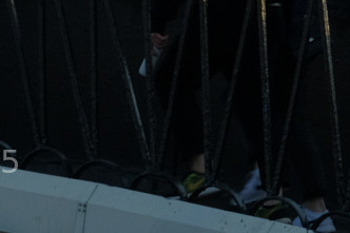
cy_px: -318
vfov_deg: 4.1
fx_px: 3236
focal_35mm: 333
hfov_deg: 6.2
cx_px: 311
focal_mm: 46.3
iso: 400
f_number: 14
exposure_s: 1/100
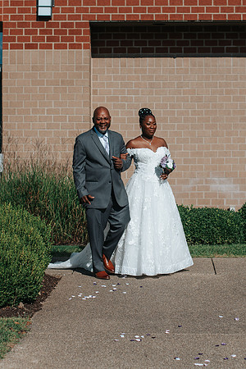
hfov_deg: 12.8
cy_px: 163
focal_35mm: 107
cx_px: 139
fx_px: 1098
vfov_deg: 19.1
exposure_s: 1/4000
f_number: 2.5
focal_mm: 50
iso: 100
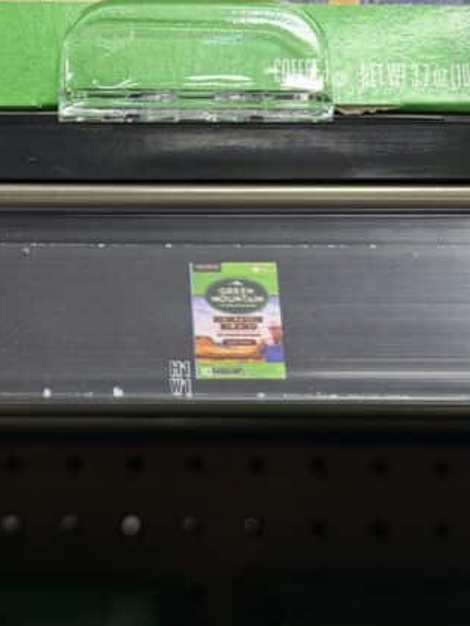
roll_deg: -0.2
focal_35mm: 117
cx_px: 30
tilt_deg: +7.4
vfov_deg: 16.7
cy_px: 118
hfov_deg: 12.5
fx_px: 2118
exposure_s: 1/60
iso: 64
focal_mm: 6.76
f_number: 1.78
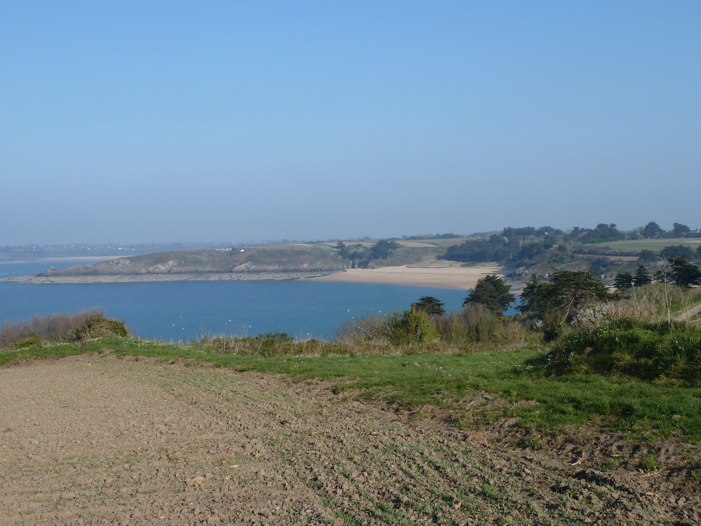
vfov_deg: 32.9
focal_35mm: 44
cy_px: 263
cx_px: 350
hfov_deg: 42.9
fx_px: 891
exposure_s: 1/400
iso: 80
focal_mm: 7.3
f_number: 4.5
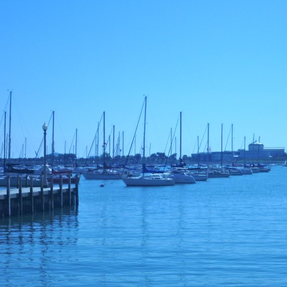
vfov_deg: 16.9
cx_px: 181
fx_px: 966
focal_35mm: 103
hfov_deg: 16.9
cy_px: 144
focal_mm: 12.6
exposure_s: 1/1300
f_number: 5.4
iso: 80
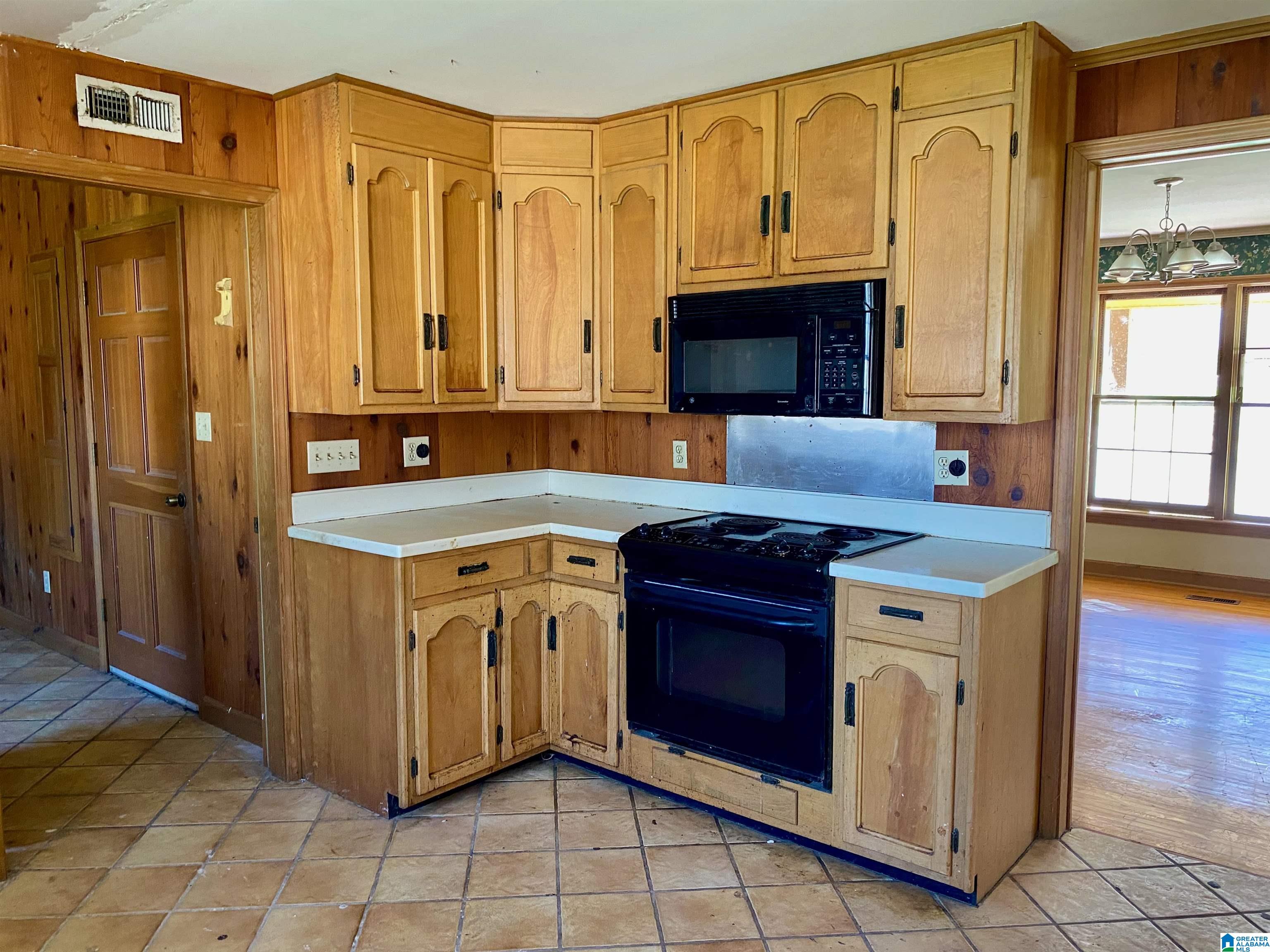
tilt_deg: -6.1
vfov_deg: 53.1
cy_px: 476
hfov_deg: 67.3
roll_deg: -0.5
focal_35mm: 26
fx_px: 954
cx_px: 635
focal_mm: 4.25
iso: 320
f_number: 1.8
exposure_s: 1/60
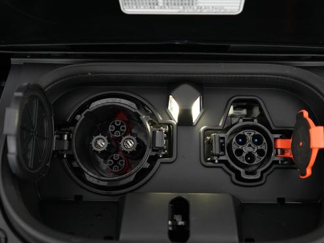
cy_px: 132
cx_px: 178
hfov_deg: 52.5
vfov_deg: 40.7
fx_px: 328
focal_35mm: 35
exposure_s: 1/125
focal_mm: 28
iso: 4000
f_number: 2.8
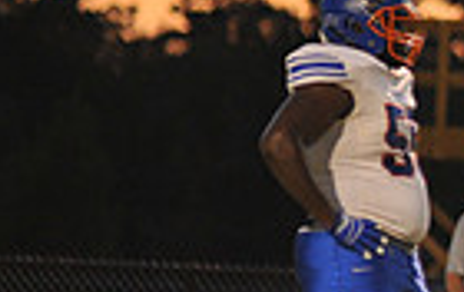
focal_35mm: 843
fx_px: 10677
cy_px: 219
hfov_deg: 2.5
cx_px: 945
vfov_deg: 1.6
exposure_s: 1/250
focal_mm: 200
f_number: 2.8
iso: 1600
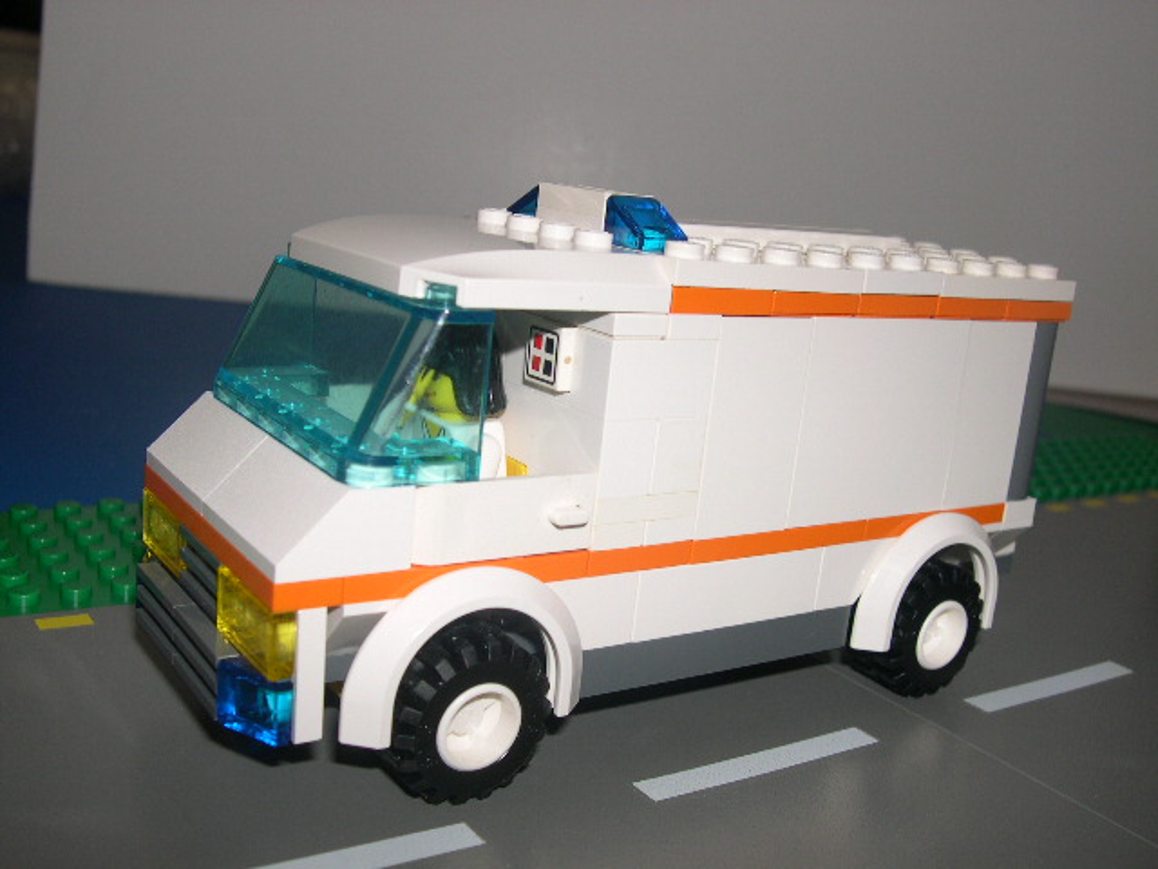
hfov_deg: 49.0
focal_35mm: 38
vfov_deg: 37.7
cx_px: 579
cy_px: 434
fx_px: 1271
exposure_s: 1/30
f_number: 7.6
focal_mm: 8
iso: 100
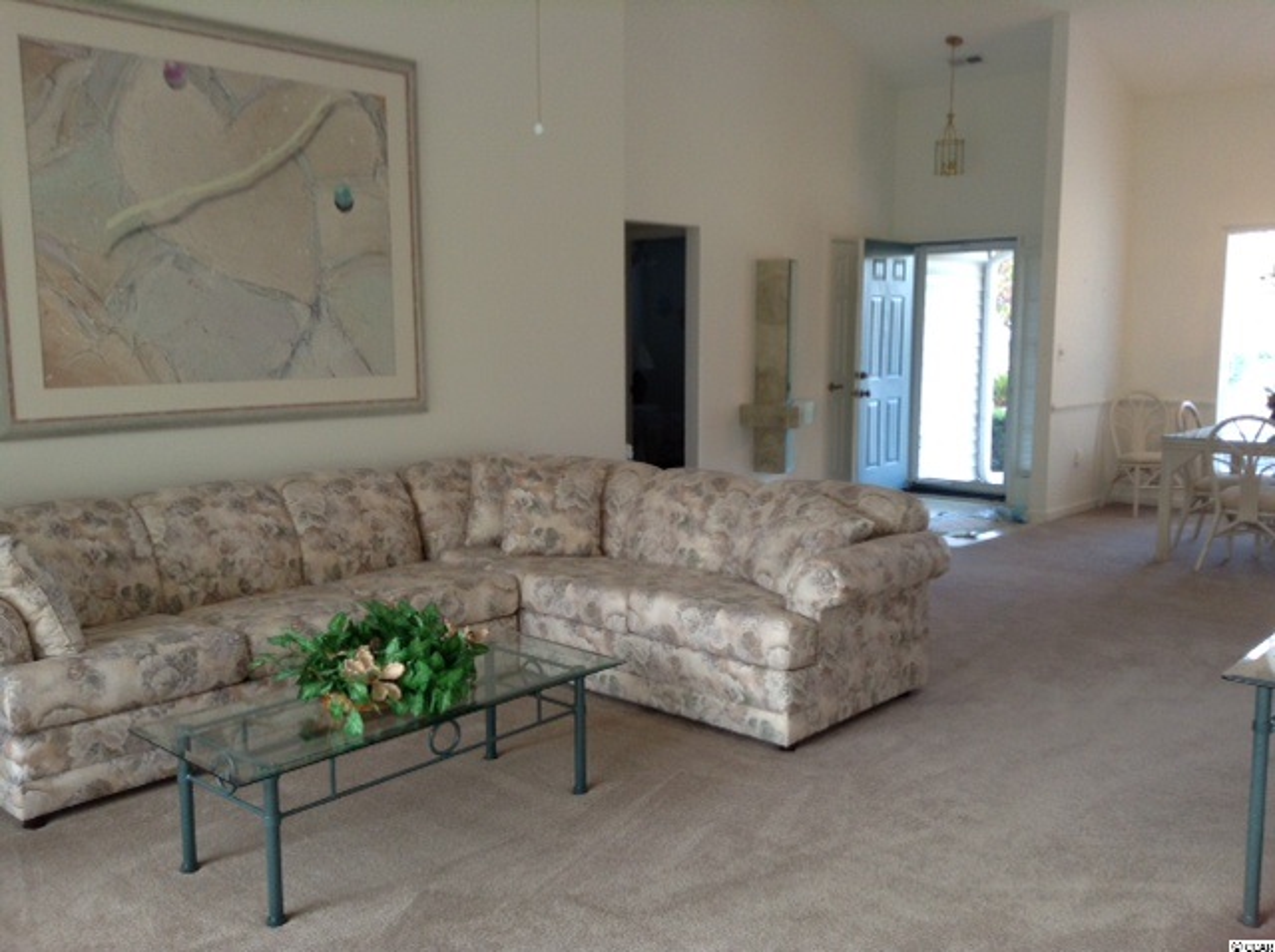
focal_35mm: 33
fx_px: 1214
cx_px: 638
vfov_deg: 42.8
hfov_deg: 55.4
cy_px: 476
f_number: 2.4
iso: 50
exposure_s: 1/25
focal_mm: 3.3
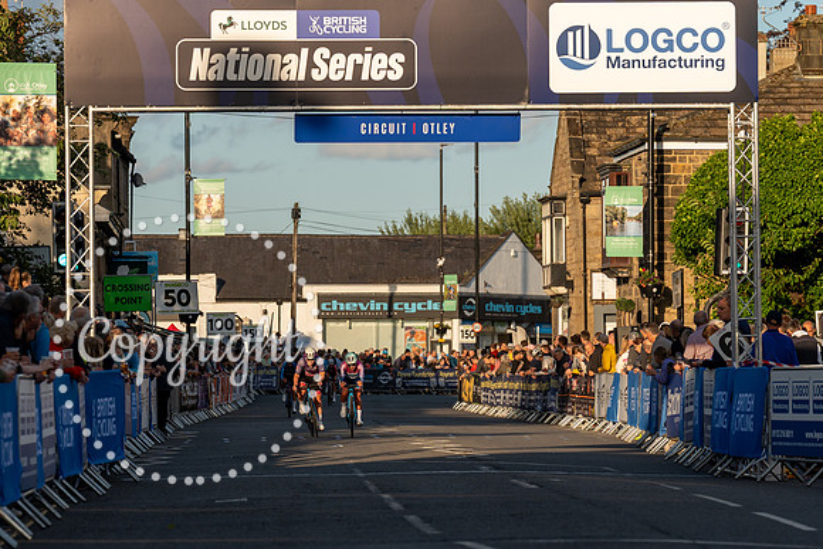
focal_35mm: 210
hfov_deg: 9.8
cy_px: 390
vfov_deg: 6.5
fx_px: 4807
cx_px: 348
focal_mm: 148
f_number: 5
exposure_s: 1/1000
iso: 500
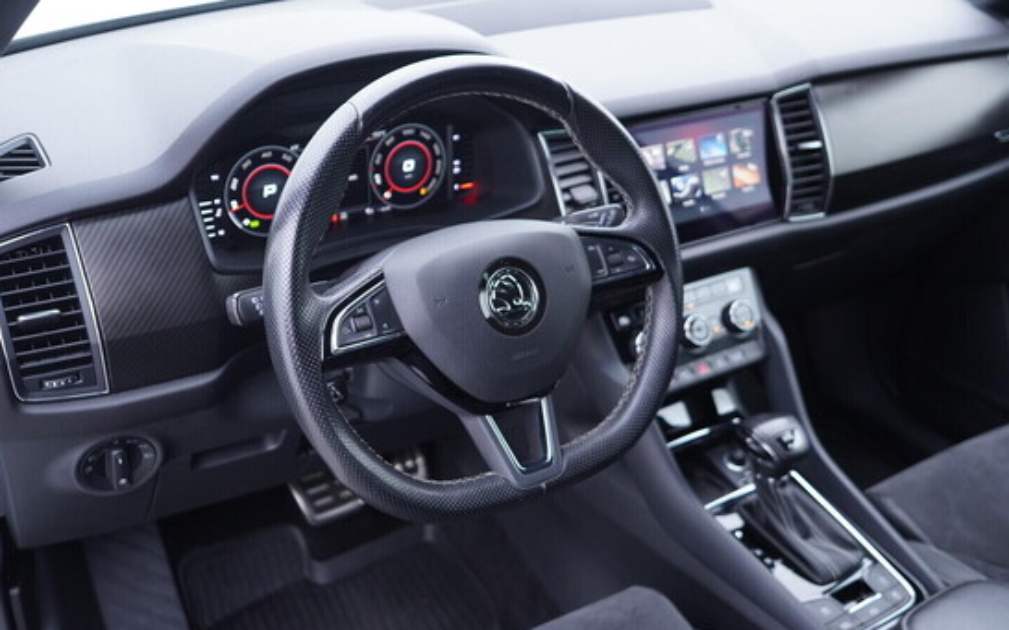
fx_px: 1017
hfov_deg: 52.8
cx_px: 506
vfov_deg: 34.4
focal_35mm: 37
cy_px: 337
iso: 400
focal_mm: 24
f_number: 2.8
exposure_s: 1/40
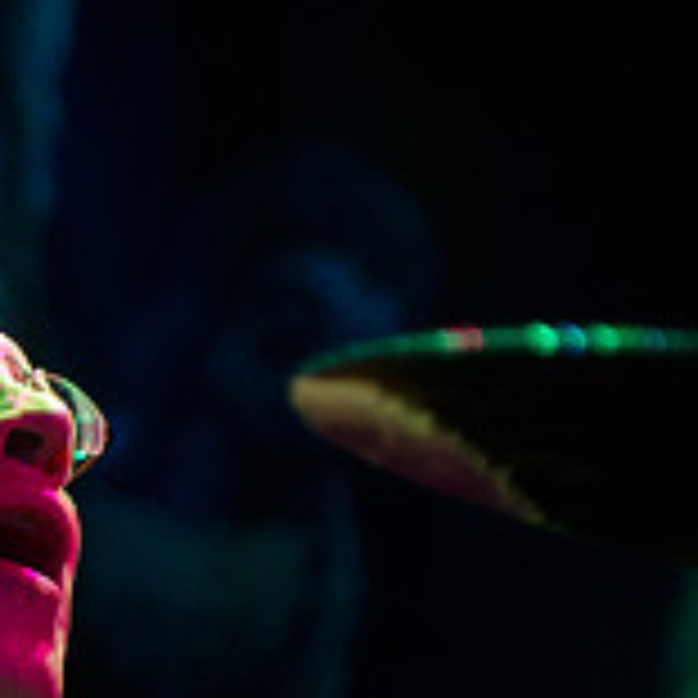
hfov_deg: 5.2
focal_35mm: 334
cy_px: 784
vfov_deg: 5.2
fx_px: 7620
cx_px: -554
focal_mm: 70
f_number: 3.8
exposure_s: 1/640
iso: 1600
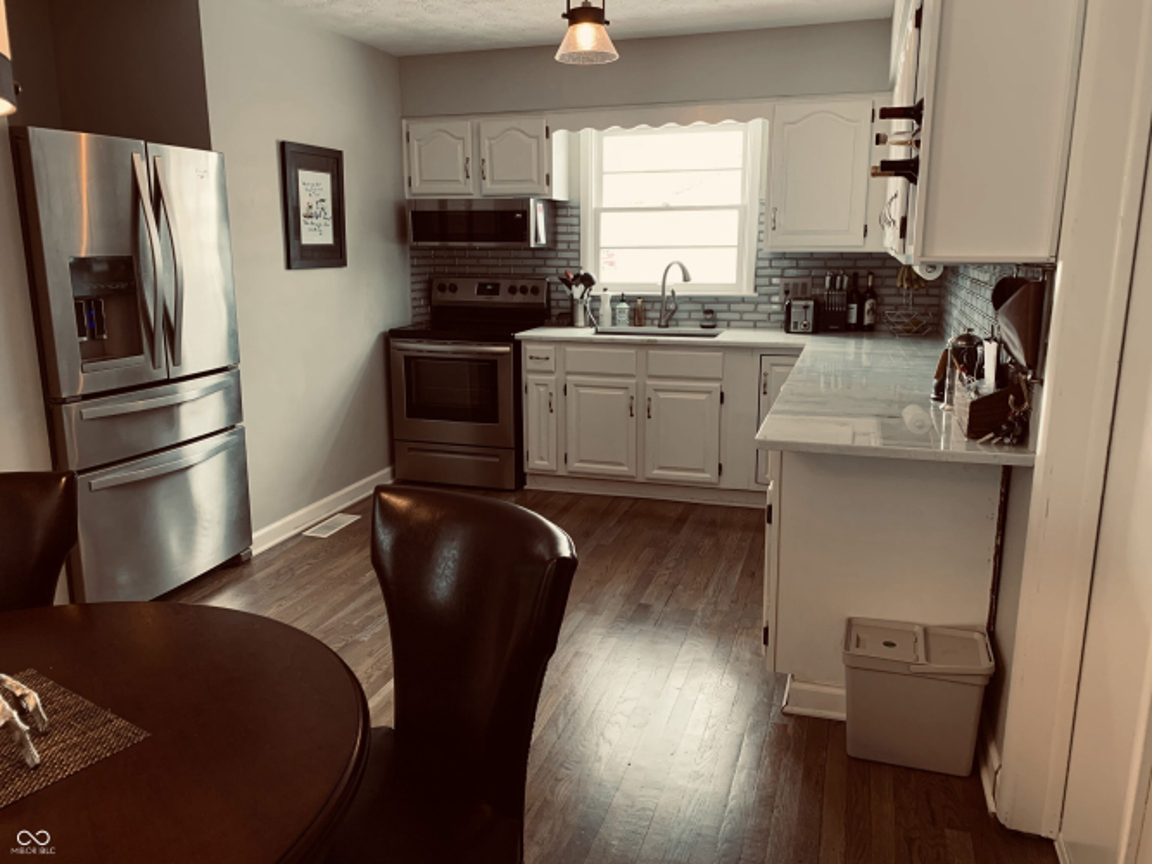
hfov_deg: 67.3
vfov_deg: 53.0
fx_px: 865
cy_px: 432
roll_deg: +0.5
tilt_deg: -11.9
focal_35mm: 26
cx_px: 576
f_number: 1.8
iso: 125
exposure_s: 1/60
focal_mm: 4.25
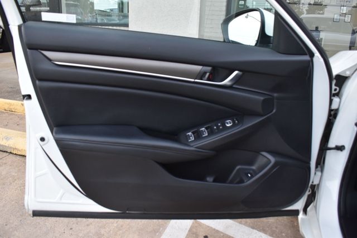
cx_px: 178
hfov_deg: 62.0
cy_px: 119
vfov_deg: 43.6
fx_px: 297
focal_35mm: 30
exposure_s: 1/160
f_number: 6.3
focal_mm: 20
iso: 400
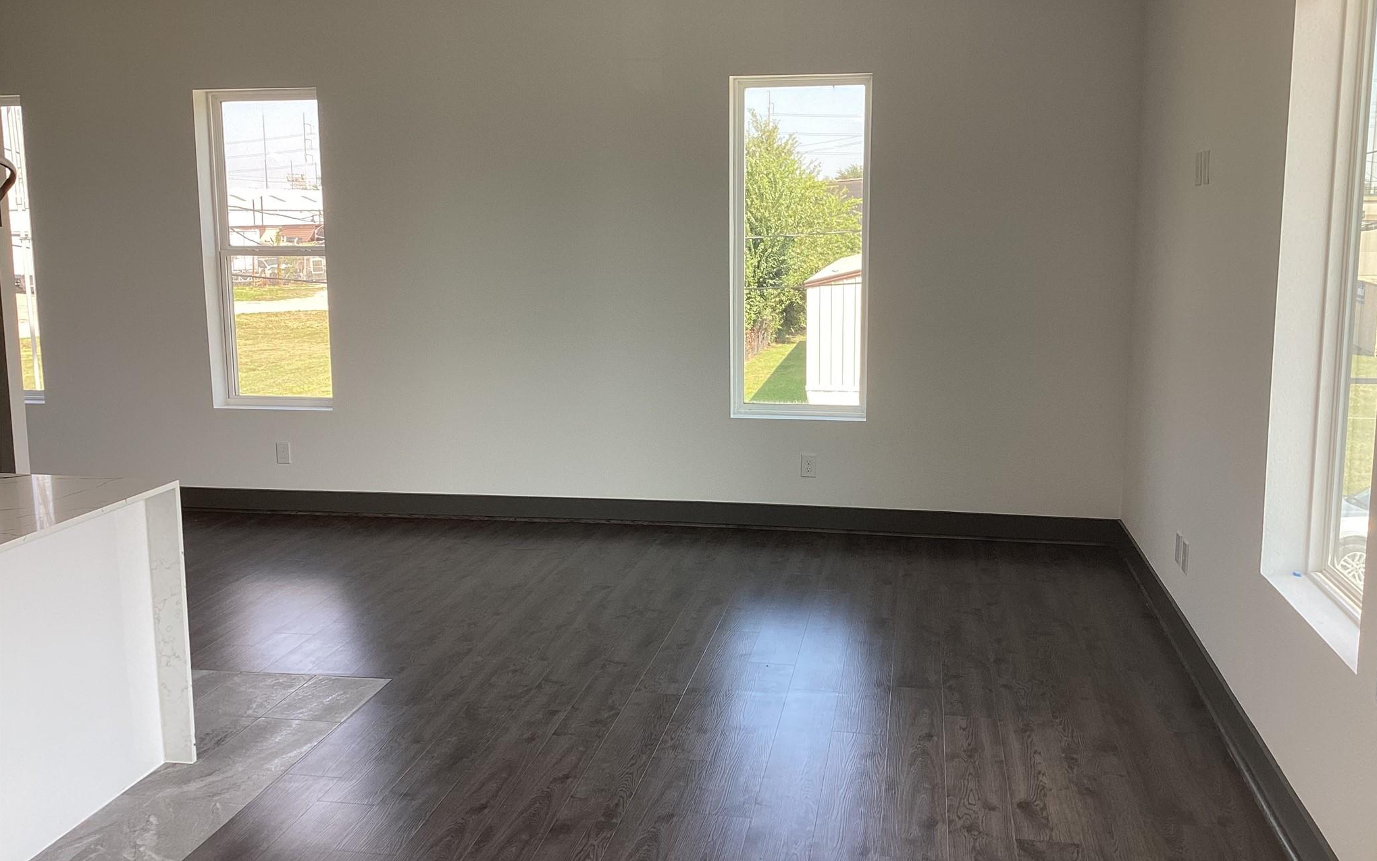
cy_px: 408
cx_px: 690
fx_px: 1239
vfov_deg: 38.3
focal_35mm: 33
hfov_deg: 58.1
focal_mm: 3.3
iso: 40
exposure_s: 1/120
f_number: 2.4
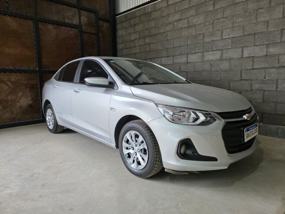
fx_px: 189
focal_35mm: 23
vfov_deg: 58.9
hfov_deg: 73.9
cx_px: 142
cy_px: 107
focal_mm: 6.3
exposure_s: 1/180
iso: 160
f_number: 1.7
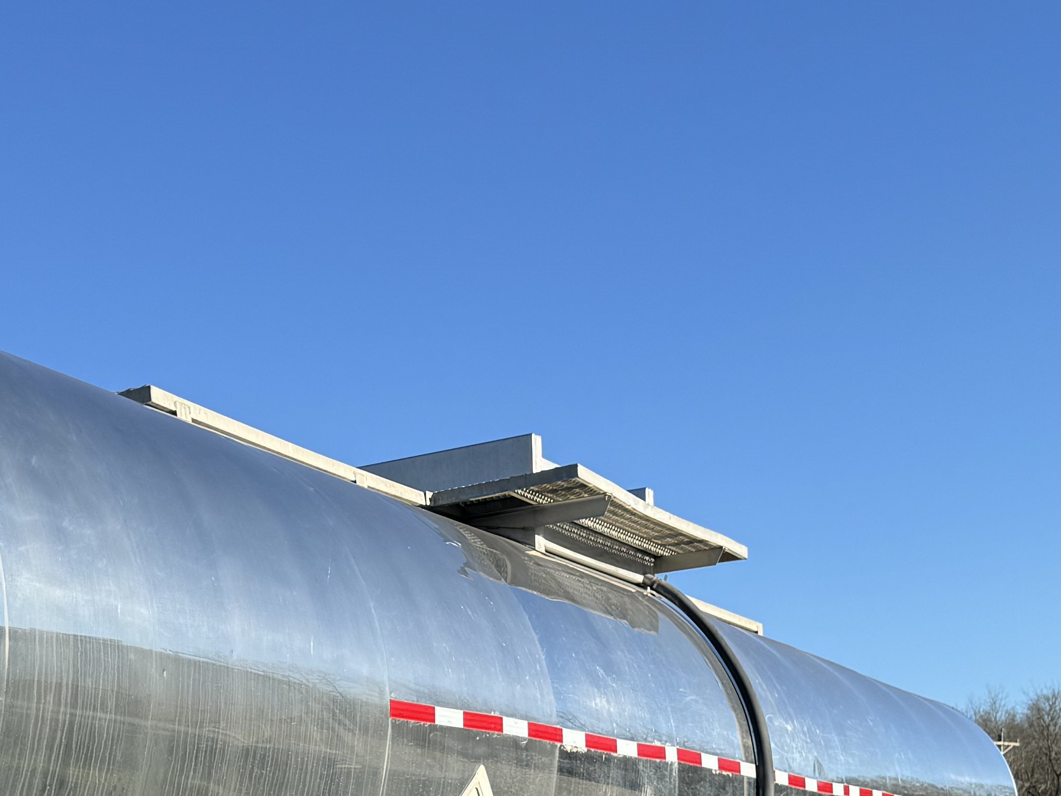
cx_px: 276
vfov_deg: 21.0
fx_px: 2023
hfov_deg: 29.0
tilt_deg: +1.0
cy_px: 912
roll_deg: +1.4
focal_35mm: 66
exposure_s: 1/2710
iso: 80
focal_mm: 6.76
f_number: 1.78
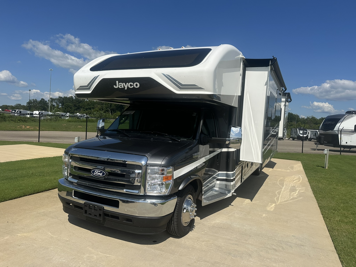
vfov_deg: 56.8
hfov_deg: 71.6
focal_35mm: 24
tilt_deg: -0.8
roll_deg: -1.7
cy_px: 134
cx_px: 178
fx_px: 247
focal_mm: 6.86
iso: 80
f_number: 1.78
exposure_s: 1/9709
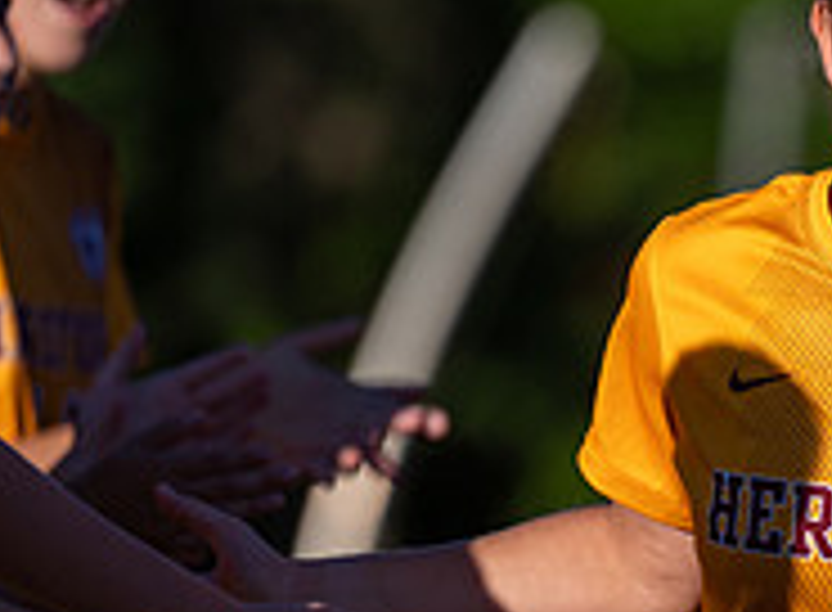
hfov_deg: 2.9
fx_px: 16514
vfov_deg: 2.1
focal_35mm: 692
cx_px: 842
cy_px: 522
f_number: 2.8
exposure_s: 1/2000
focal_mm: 185
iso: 80
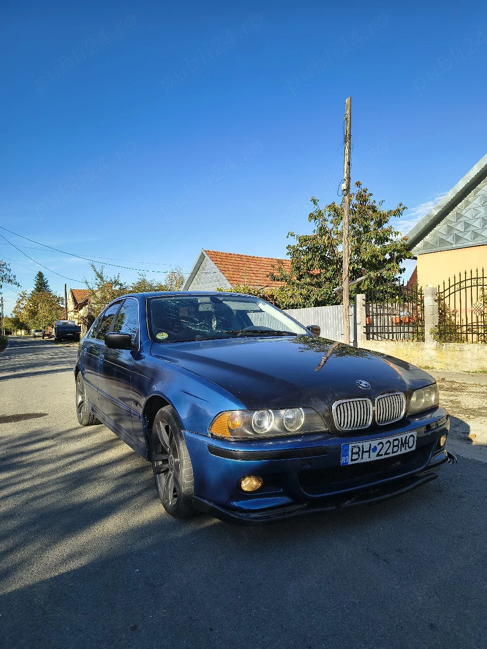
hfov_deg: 56.8
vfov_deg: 71.6
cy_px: 324
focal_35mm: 24
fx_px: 450
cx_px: 244
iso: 100
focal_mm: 5.56
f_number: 1.8
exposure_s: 1/1429
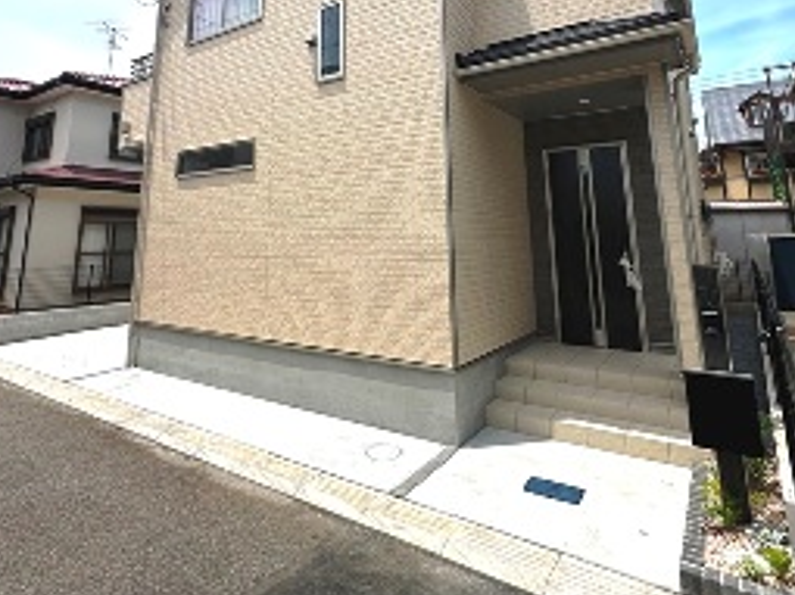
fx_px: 505
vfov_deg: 57.4
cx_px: 377
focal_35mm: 22
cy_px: 137
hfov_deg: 76.4
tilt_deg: +11.3
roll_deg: +0.3
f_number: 2.2
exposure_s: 1/1742
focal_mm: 2.22
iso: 40
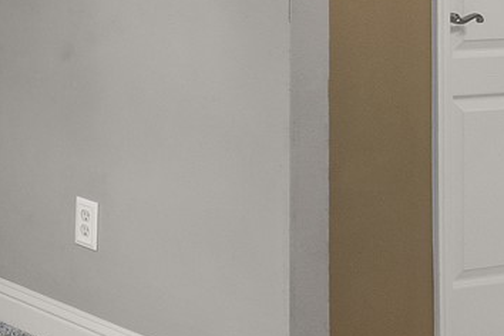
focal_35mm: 92
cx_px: -404
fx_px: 1288
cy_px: -84
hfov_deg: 17.8
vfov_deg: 14.3
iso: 320
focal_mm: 10
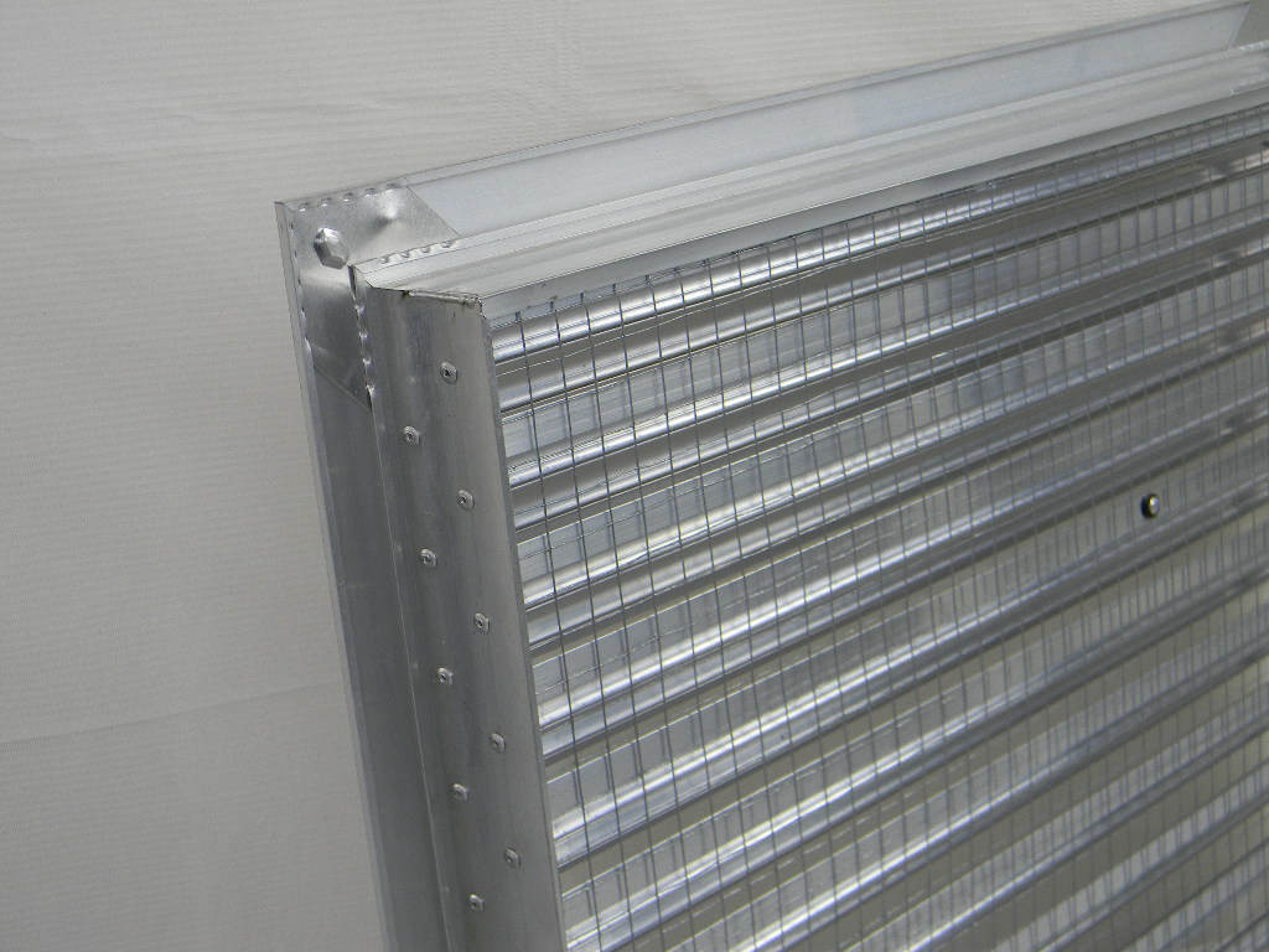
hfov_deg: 34.3
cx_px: 634
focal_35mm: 56
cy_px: 476
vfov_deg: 26.1
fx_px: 2053
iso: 117
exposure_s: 1/30
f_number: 4.1
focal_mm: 10.1
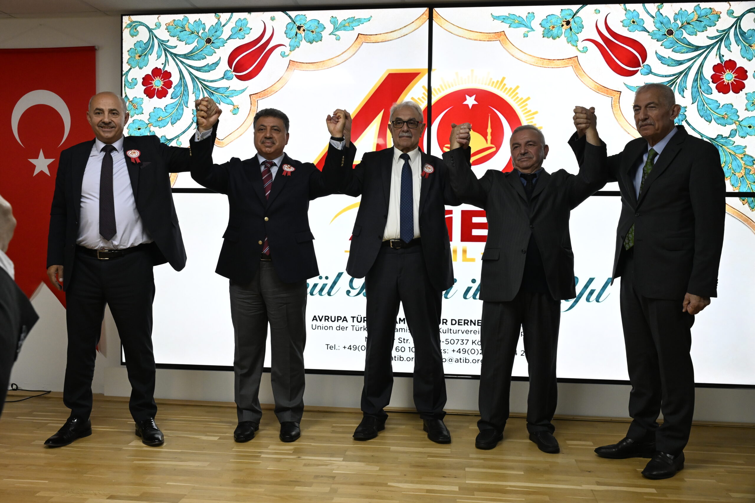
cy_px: 252
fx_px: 734
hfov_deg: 54.4
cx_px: 378
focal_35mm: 35
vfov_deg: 37.9
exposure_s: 1/50
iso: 4000
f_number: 8
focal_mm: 35
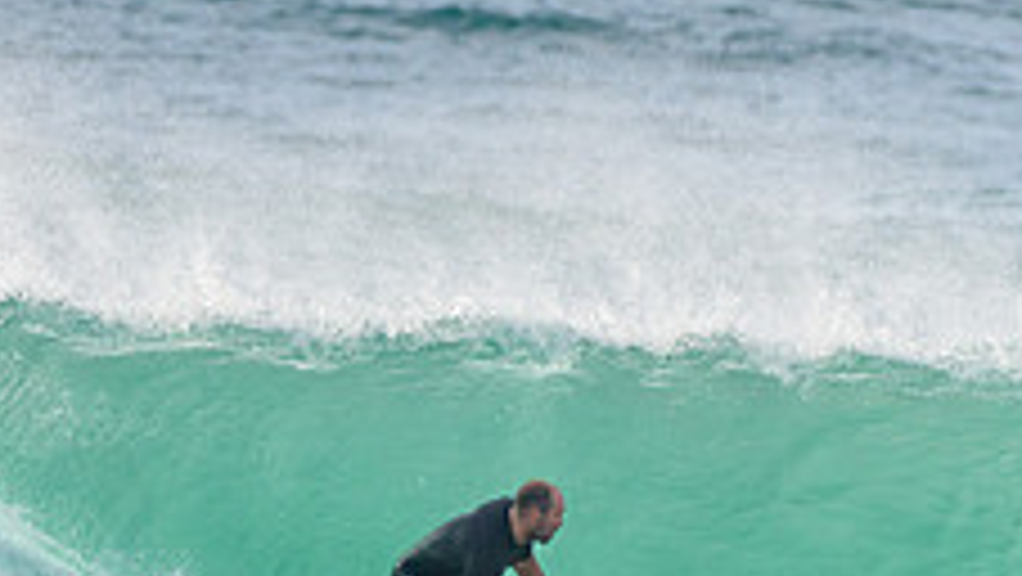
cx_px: 463
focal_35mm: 1637
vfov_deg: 0.7
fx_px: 44388
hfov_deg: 1.3
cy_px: 623
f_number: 5.6
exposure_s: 1/2000
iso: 360
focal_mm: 500
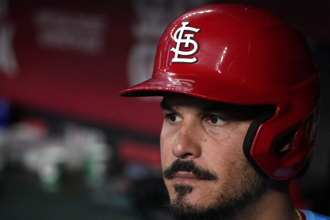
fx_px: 1833
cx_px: 165
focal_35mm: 200
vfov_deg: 6.9
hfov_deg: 10.3
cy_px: 110
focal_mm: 200
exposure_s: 1/1250
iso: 6400
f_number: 5.6
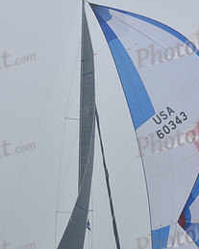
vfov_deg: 13.1
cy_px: 196
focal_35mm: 147
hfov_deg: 10.5
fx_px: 1083
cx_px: 86
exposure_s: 1/800
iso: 250
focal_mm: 70
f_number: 11
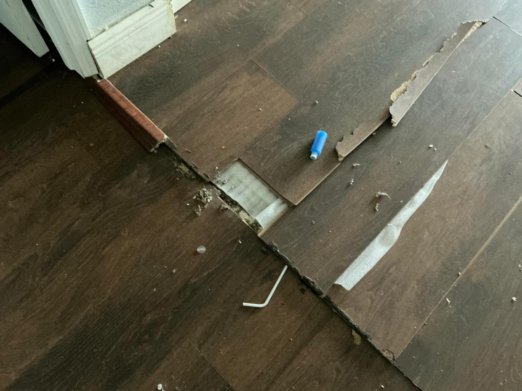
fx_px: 422
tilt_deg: -66.4
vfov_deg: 49.7
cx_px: 261
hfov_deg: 63.4
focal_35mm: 28
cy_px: 196
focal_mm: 3
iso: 640
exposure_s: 1/21
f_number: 1.8
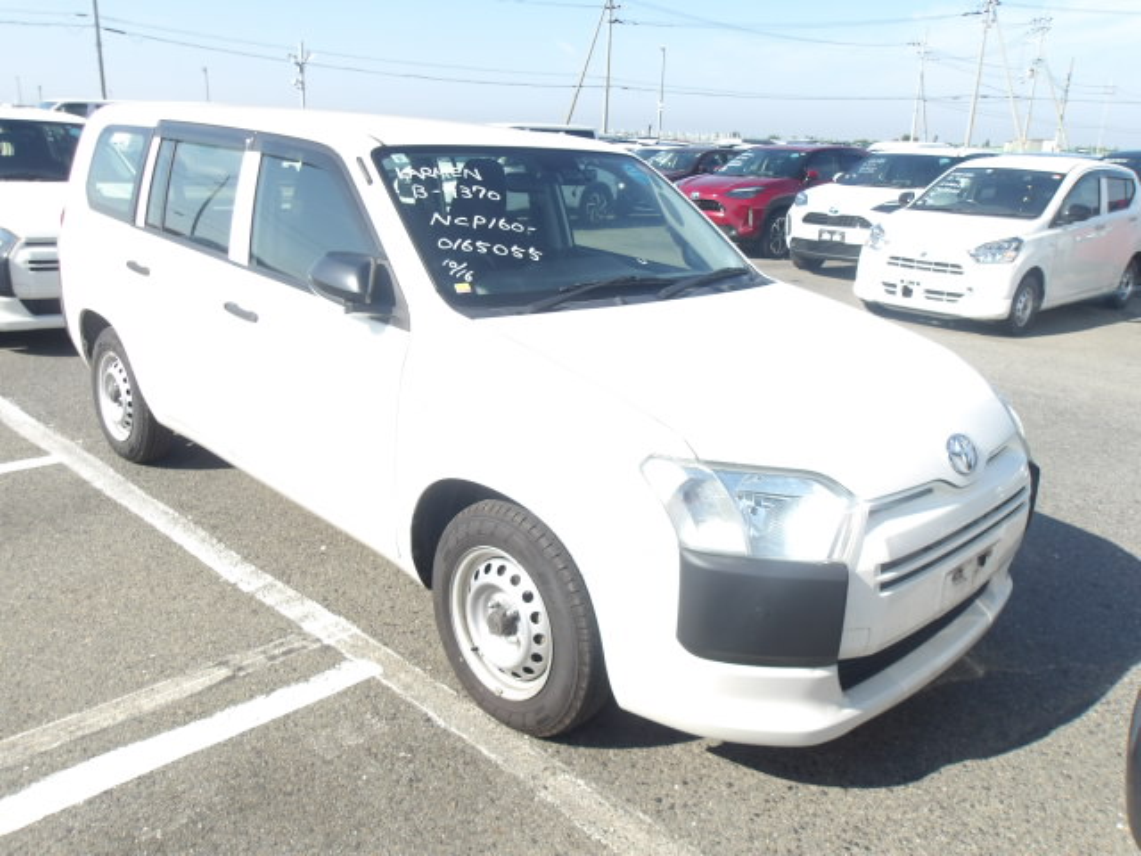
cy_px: 428
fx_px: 890
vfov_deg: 51.4
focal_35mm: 27
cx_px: 570
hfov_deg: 65.3
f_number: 10.4
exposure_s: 1/60
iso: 100
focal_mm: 4.9
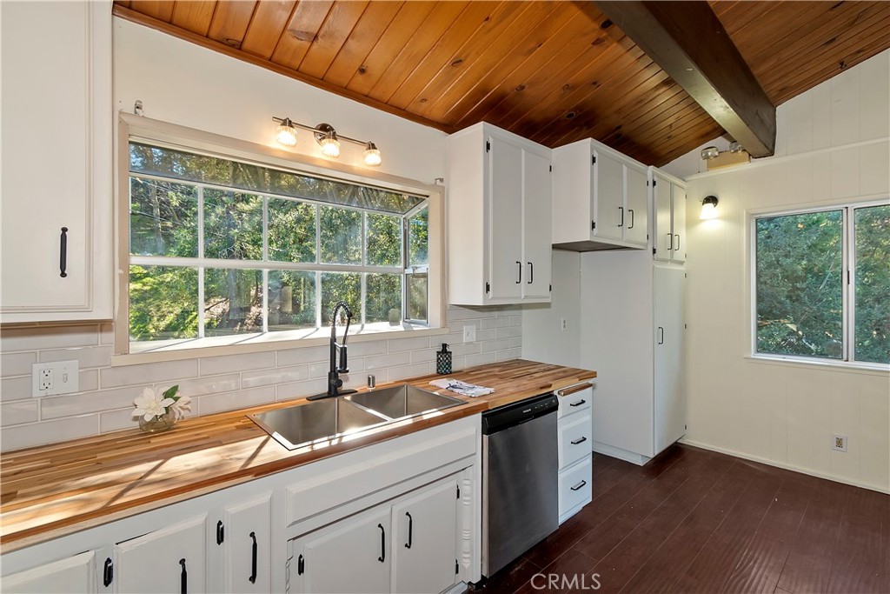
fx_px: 371
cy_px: 297
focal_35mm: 15
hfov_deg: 100.4
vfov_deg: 77.3
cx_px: 445
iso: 400
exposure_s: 1/30
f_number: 8
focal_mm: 10
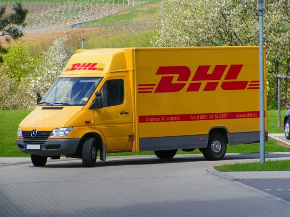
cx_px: 149
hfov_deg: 7.7
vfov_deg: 5.8
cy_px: 97
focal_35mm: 257
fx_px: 2153
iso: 50
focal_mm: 34.5
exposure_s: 1/400
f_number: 5
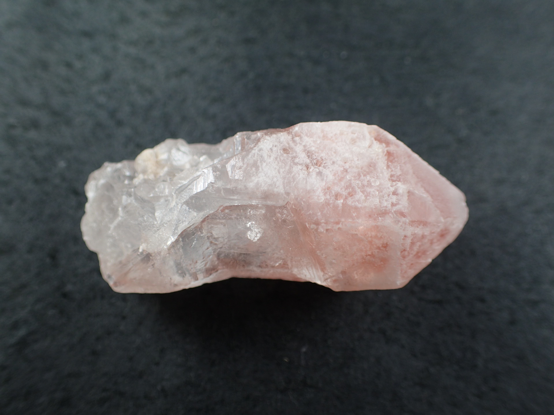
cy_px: 208
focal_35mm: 30
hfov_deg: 60.0
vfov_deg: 46.8
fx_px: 480
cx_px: 277
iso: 100
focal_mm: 5.5
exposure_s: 1/125
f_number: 2.3
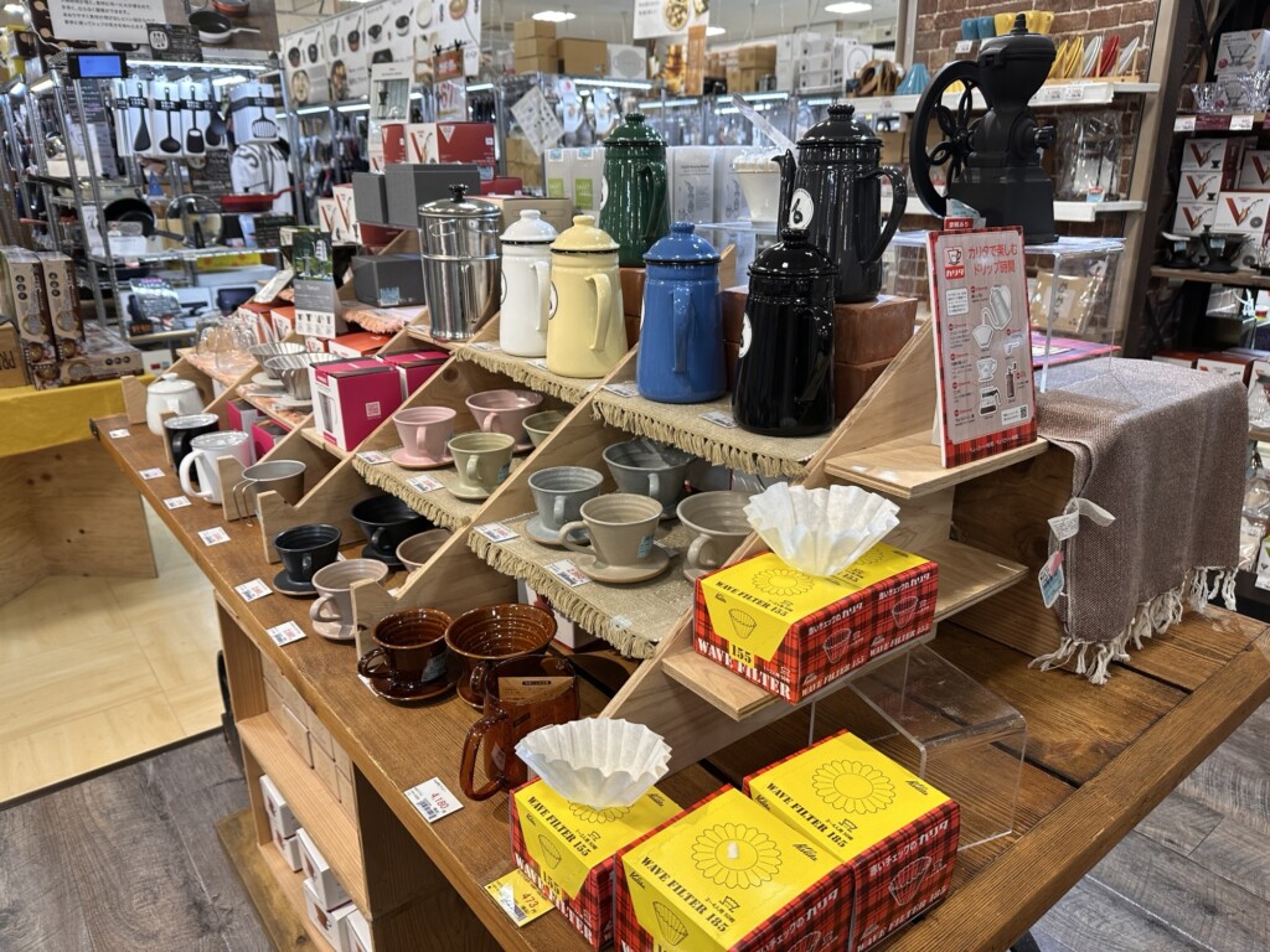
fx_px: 881
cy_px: 476
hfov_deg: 71.6
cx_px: 635
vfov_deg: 56.8
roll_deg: +0.2
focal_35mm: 24
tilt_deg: -18.8
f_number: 1.78
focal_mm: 6.86
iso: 125
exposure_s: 1/120
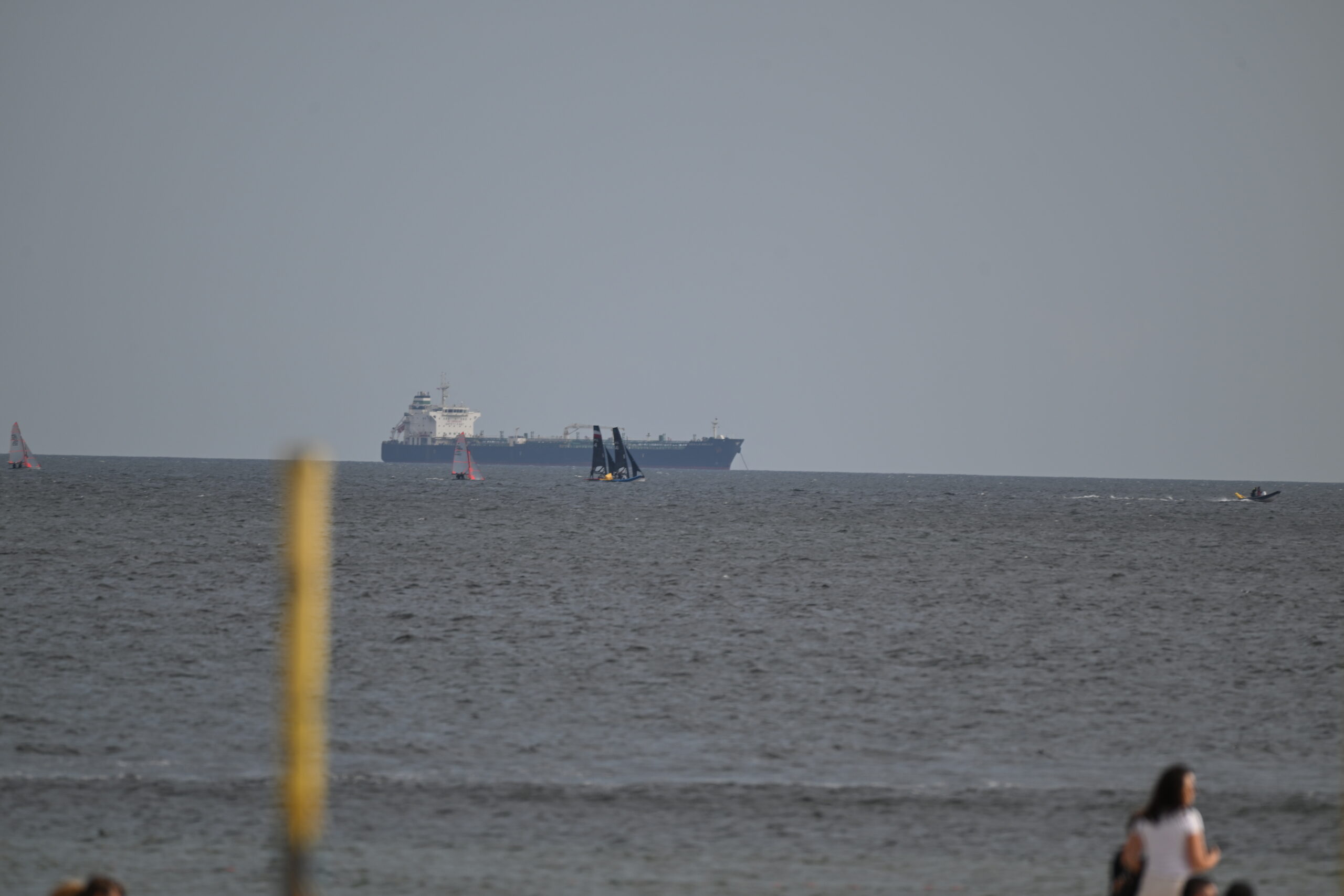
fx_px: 22400
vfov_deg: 2.3
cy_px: 448
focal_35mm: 600
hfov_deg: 3.4
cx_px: 672
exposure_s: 1/640
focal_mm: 600
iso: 100
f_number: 6.3
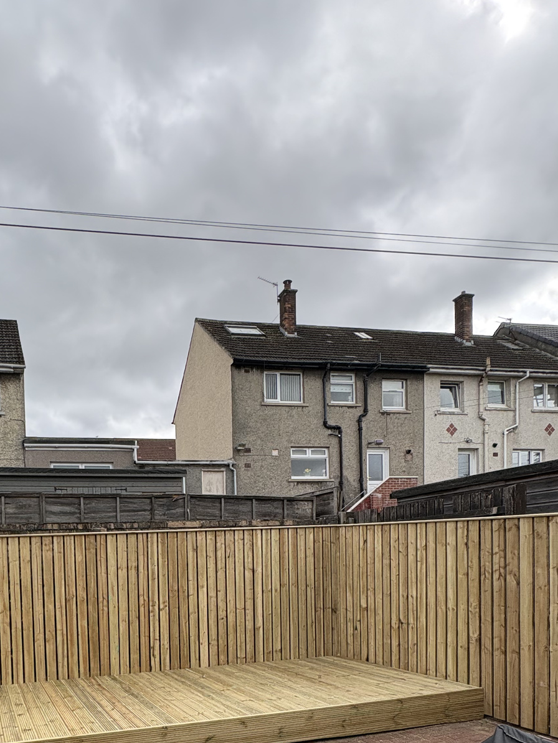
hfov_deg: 52.5
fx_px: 537
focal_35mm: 25
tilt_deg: -1.9
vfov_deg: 63.8
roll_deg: +1.3
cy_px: 587
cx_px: 139
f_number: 2.2
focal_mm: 2.22
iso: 40
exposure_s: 1/473
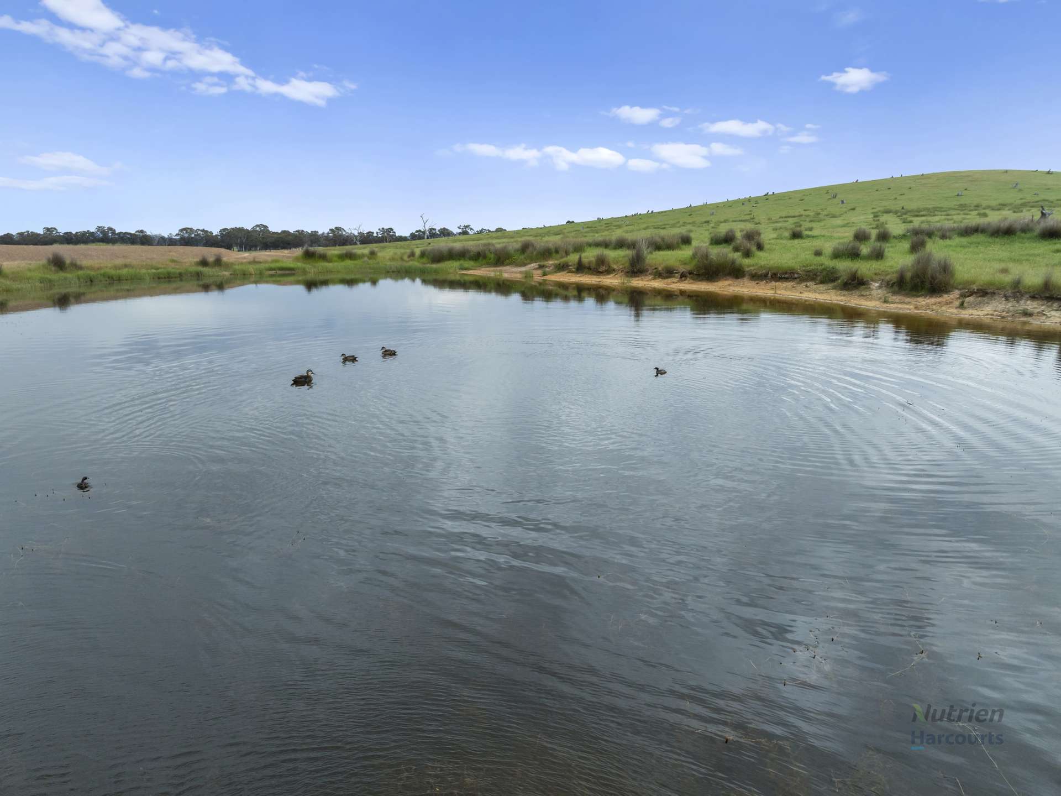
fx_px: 736
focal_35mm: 24
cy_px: 398
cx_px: 530
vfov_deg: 56.8
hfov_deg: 71.6
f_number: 2.8
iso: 120
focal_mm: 12.29
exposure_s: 1/800
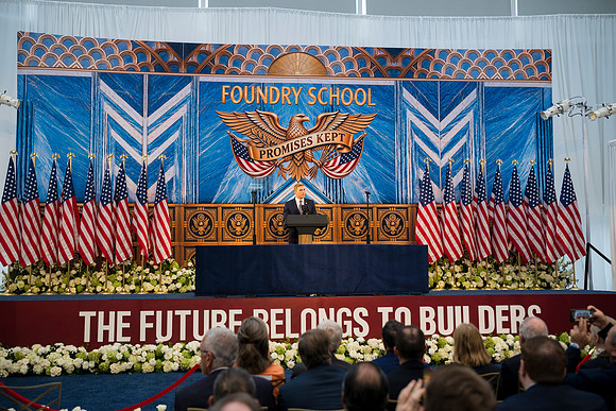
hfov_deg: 49.5
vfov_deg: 34.2
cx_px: 308
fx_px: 667
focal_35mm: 39
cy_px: 206
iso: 320
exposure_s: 1/200
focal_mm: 39
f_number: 2.8
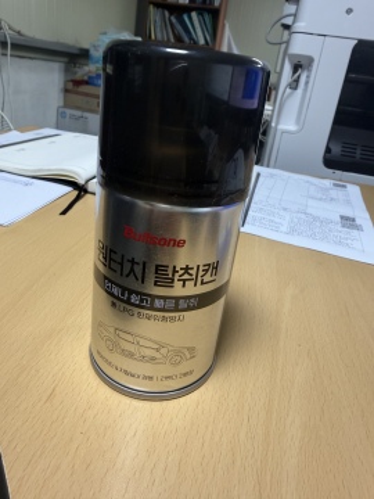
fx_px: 346
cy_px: 250
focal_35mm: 24
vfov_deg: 71.6
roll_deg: -7.3
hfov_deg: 56.8
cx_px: 187
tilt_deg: -19.7
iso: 160
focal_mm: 2.22
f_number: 2.2
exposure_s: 1/60
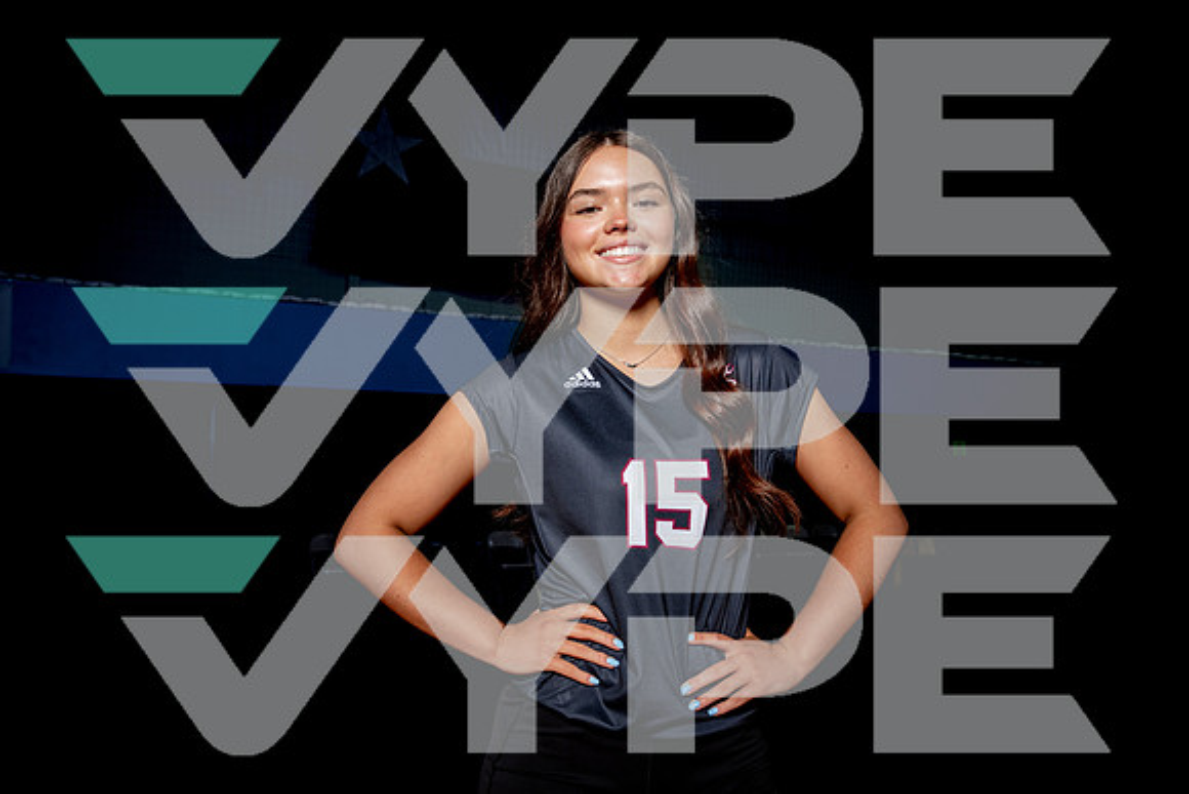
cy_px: 397
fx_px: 1042
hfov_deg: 59.4
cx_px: 594
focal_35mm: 32
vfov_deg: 41.7
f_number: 5.6
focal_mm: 31
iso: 250
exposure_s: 1/200
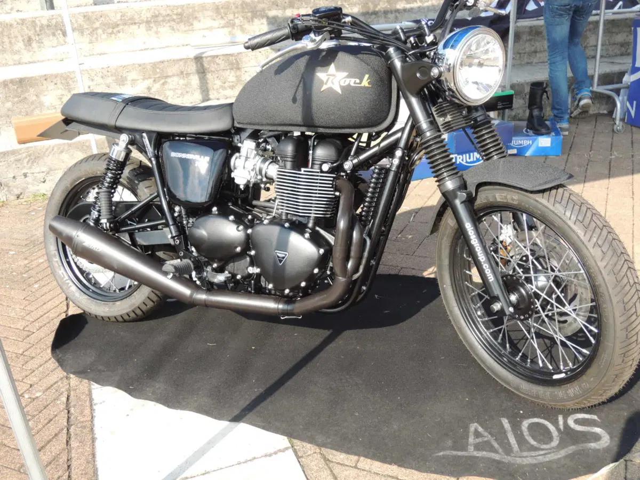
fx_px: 647
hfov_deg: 52.6
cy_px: 240
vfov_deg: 40.7
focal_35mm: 35
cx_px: 320
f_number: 3.2
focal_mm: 6.3
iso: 100
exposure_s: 1/320
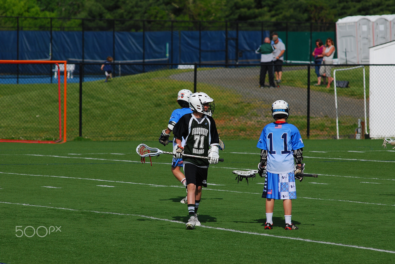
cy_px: 132
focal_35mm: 300
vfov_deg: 4.6
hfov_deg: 6.9
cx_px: 198
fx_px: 3296
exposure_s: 1/1000
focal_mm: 200
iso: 100
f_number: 5
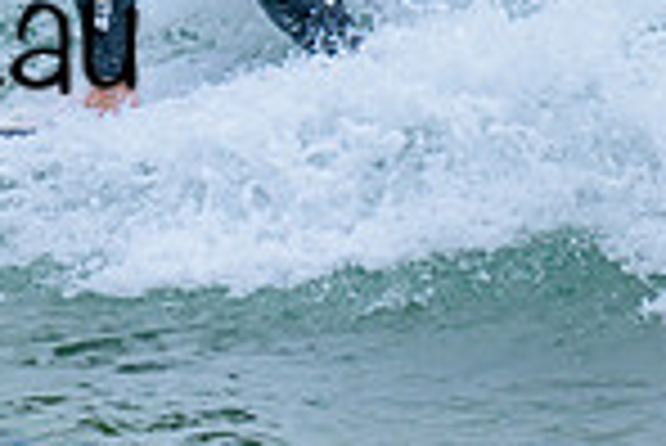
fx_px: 31906
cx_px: -338
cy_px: -16
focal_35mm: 1723
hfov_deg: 1.2
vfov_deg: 0.8
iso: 400
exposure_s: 1/2000
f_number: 7.6
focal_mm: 440
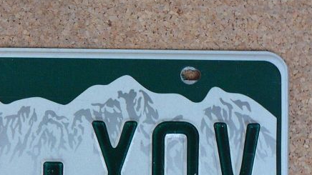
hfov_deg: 25.2
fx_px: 678
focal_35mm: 82
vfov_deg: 14.4
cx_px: 41
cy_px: 188
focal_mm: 6.1
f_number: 3.1
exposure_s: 1/15
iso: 200
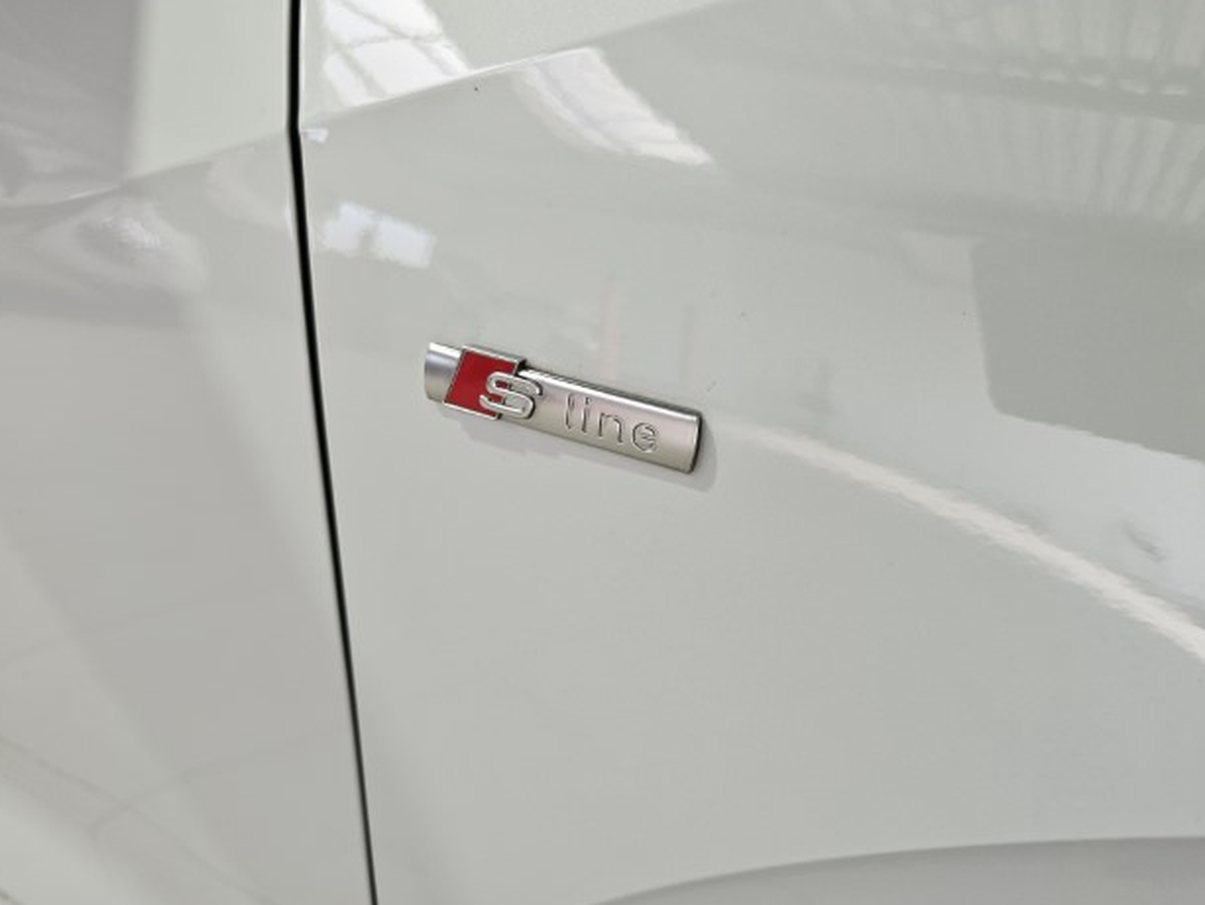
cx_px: 615
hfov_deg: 71.6
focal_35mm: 24
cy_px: 452
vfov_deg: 56.8
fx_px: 836
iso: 50
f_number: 1.7
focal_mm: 6.3
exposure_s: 1/100
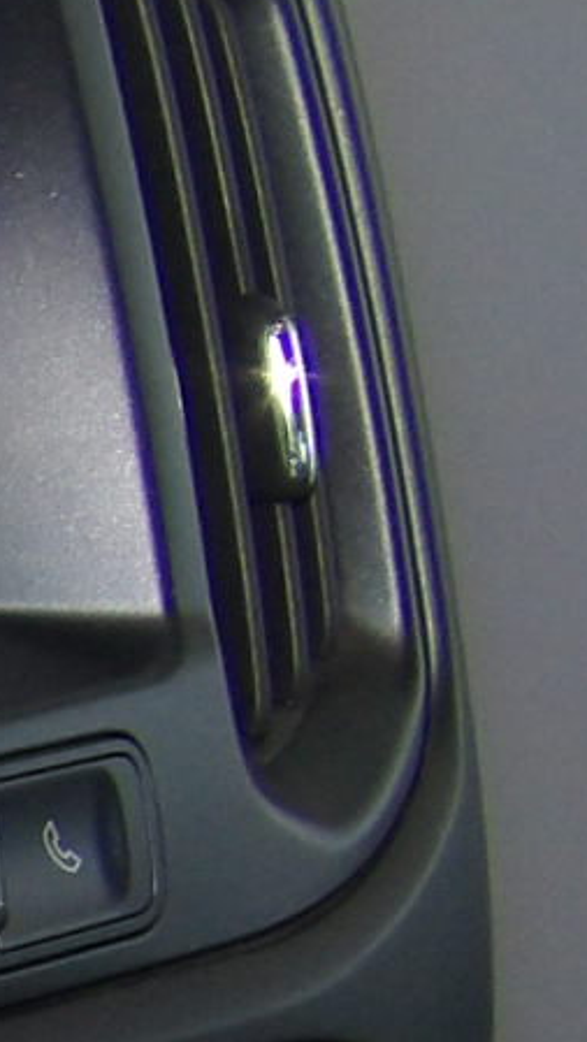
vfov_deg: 7.4
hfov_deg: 3.9
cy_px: 1369
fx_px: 7986
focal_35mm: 289
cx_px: -1870
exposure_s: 1/31
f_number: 3.8
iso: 200
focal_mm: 8.2
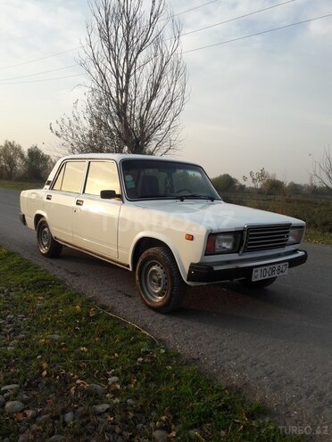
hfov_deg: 49.7
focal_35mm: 28
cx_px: 166
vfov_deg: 63.4
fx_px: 358
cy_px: 221
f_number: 1.9
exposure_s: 1/657
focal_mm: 3.7
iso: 40
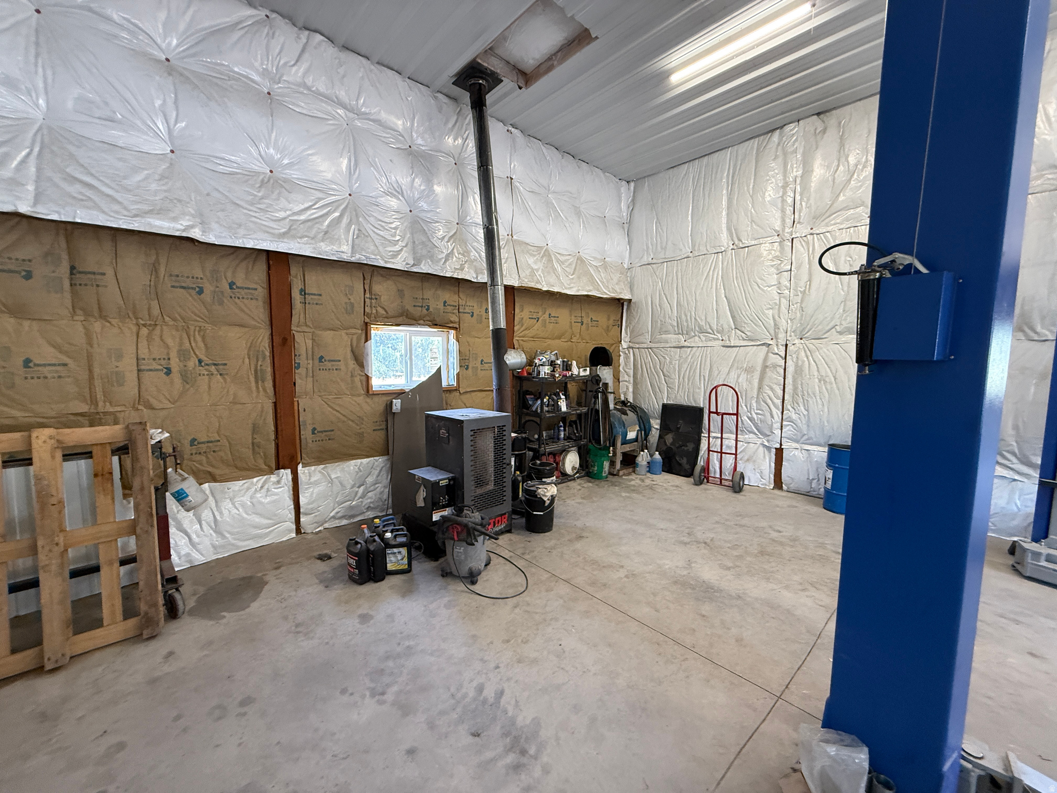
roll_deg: -1.4
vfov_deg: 85.7
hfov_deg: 102.1
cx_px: 528
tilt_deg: -5.8
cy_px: 396
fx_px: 427
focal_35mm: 14
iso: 250
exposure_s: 1/60
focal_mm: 2.22
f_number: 2.2
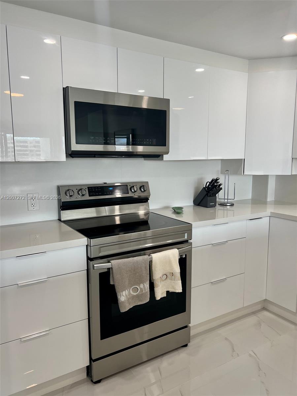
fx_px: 297
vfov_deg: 67.3
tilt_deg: -7.5
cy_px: 198
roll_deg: +0.6
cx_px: 148
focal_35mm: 26
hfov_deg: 53.1
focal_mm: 5.7
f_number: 1.5
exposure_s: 1/120
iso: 40
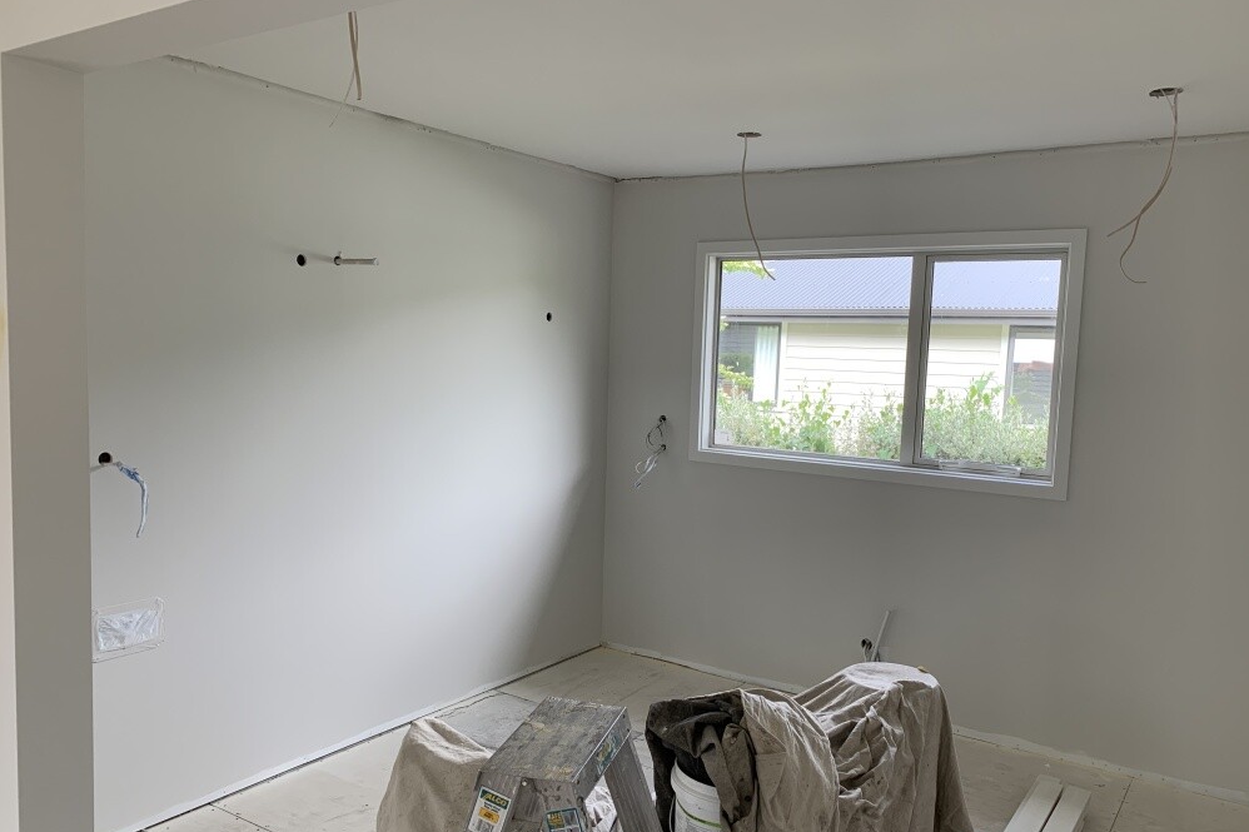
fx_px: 971
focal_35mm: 28
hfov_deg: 65.5
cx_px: 645
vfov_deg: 46.3
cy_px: 449
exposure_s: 1/121
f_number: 1.8
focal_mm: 4.25
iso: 50
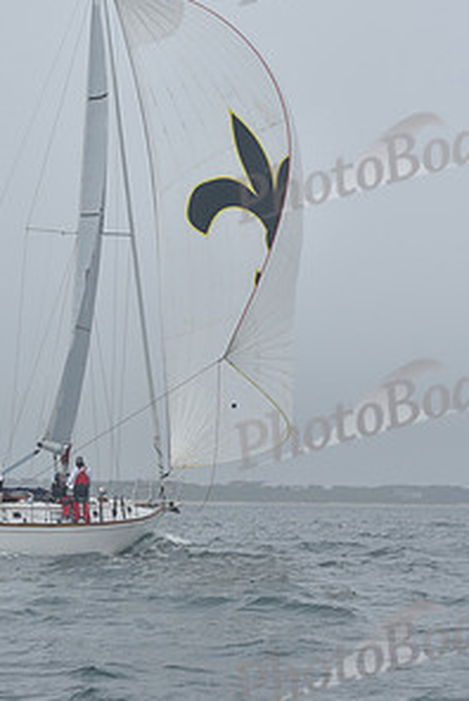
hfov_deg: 10.0
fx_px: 2671
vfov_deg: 15.0
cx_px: 113
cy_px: 320
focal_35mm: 137
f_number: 11
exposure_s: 1/800
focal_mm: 70
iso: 250
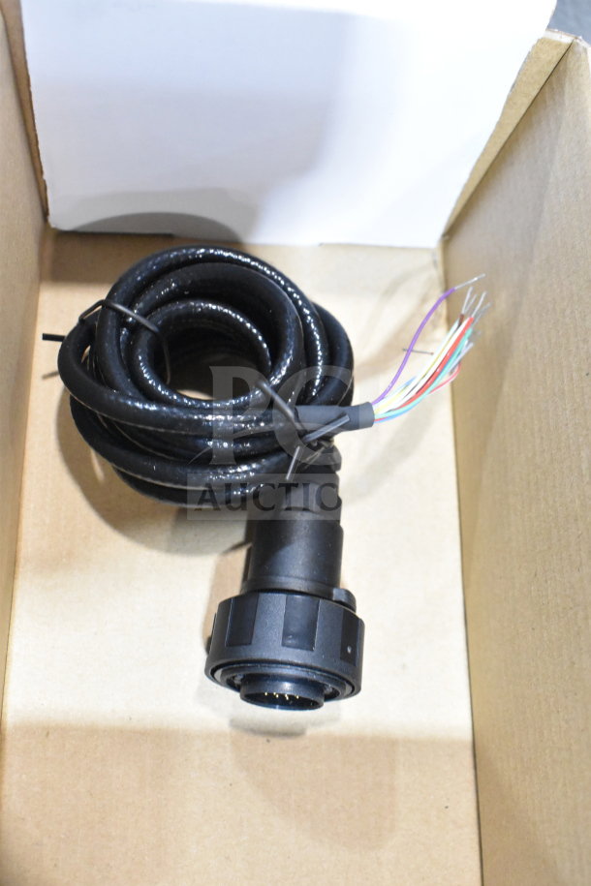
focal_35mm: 42
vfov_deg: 46.4
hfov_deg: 31.9
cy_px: 443
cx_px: 296
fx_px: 1034
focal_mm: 28
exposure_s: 1/200
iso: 6400
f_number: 7.1
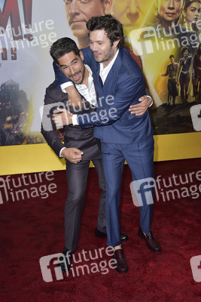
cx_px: 100
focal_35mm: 35
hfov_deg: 37.9
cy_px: 151
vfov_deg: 54.4
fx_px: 293
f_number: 6.3
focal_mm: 35
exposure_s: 1/250
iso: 400
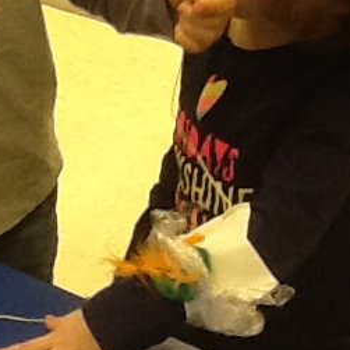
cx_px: -20
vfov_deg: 11.7
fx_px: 1704
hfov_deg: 11.6
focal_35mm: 149
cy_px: 77
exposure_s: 1/30
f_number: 2.4
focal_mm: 2.03
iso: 80
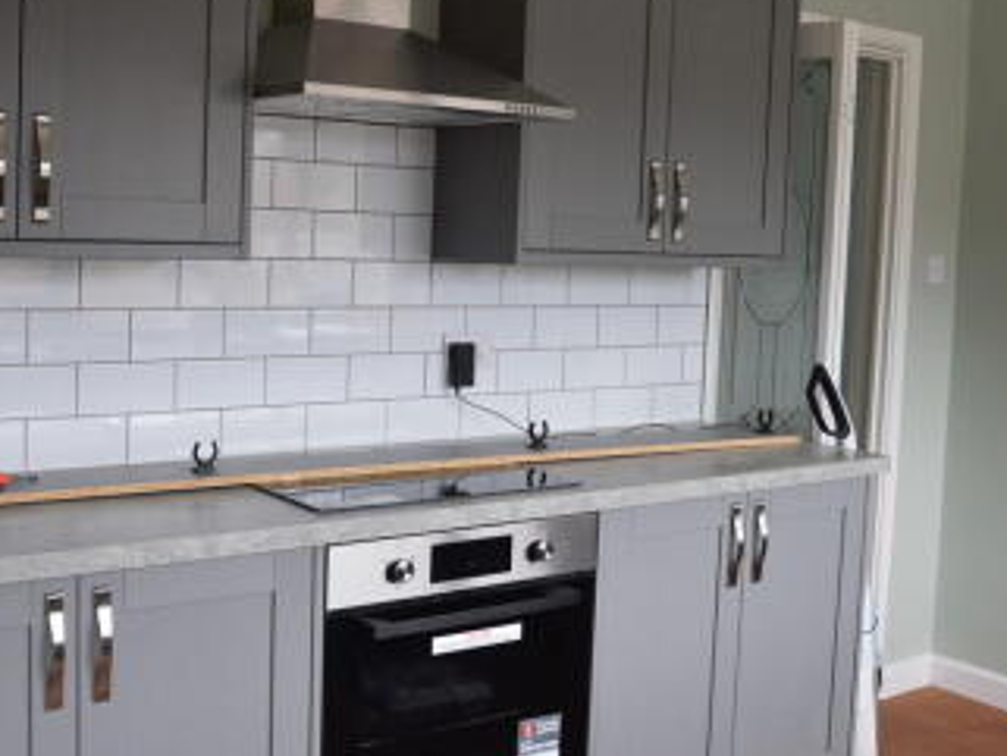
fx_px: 1368
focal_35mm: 47
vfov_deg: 30.9
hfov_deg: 40.4
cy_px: 350
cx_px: 489
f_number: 7.1
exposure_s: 1/40
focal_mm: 22
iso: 400
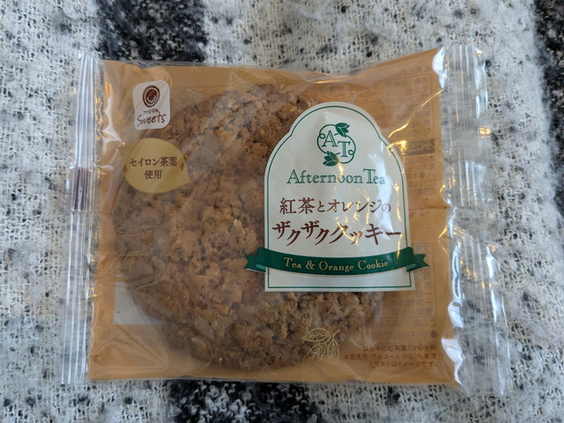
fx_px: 440
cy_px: 212
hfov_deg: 65.3
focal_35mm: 27
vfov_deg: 51.4
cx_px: 282
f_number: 1.73
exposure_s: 1/120
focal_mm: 4.38
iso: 235
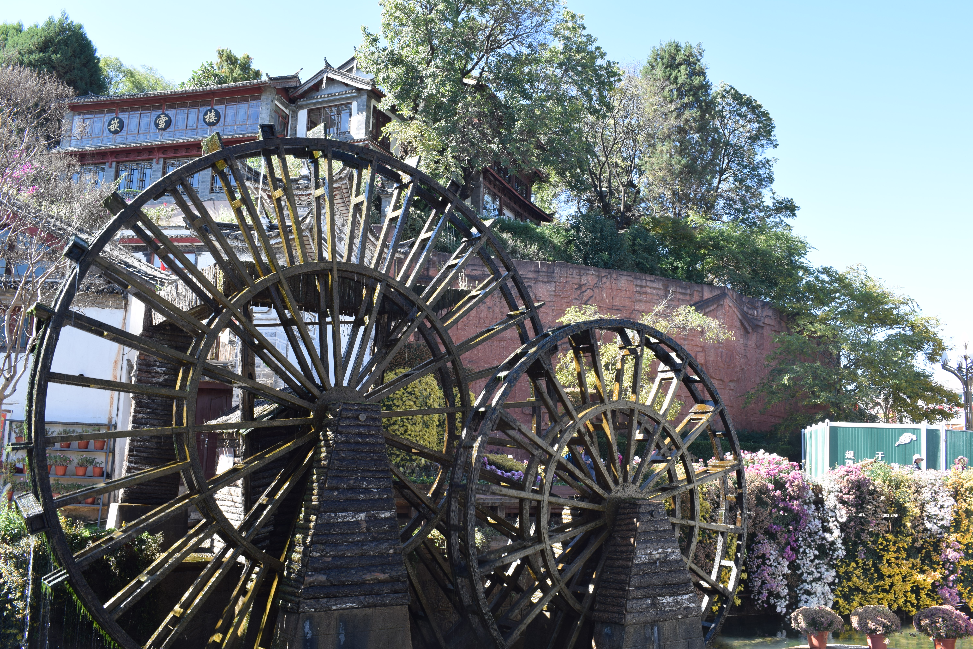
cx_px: 486
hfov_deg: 57.2
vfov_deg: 40.0
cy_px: 324
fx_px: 892
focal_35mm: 33
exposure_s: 1/30
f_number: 10
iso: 100
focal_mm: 22
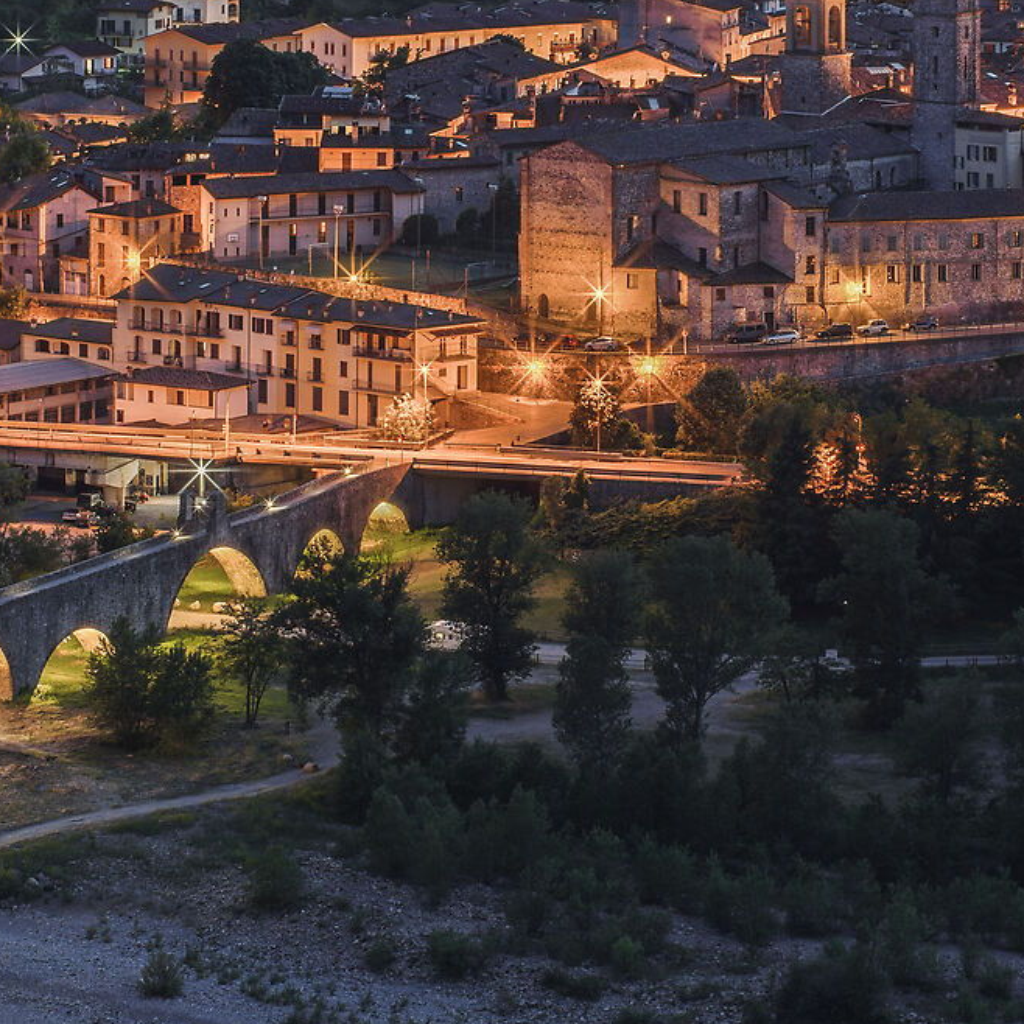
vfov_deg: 11.3
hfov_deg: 11.3
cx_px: 458
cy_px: 458
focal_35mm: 155
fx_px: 5188
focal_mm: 50
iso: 100
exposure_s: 30
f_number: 8
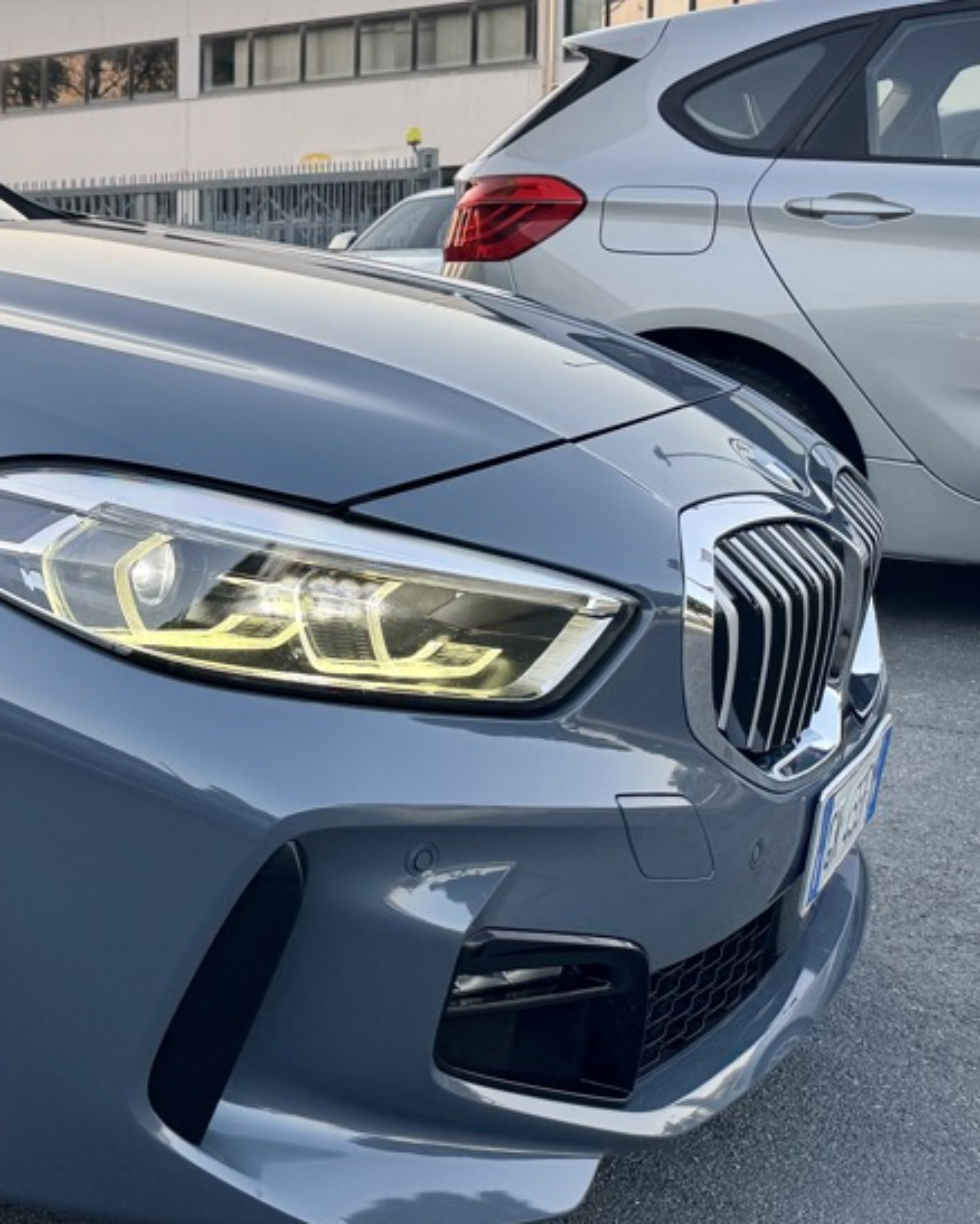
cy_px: 418
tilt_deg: -5.2
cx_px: -298
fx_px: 1812
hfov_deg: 25.9
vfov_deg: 37.0
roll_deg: +2.1
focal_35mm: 50
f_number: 1.78
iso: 64
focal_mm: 6.76
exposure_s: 1/163
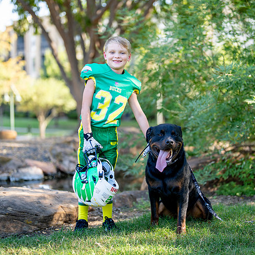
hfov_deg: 23.3
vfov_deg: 23.4
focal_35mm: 74
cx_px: 152
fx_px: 617
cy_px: 124
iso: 100
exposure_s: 1/800
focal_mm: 50
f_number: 1.2
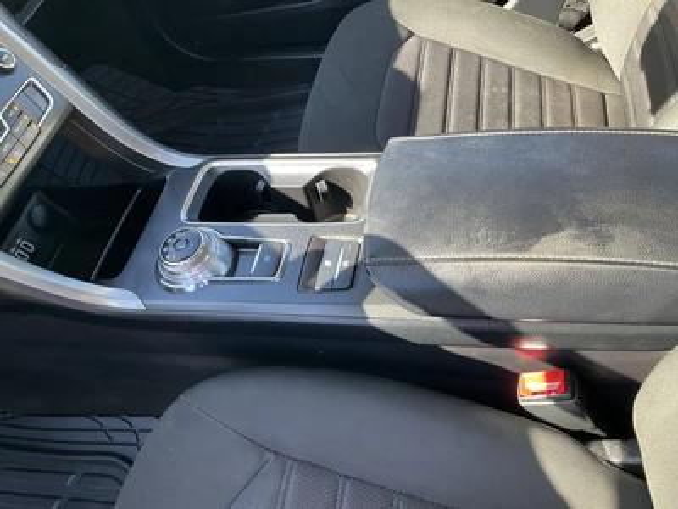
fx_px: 568
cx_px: 339
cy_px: 254
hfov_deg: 61.7
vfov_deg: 48.2
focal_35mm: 29
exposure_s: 1/122
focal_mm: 3
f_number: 1.8
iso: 64
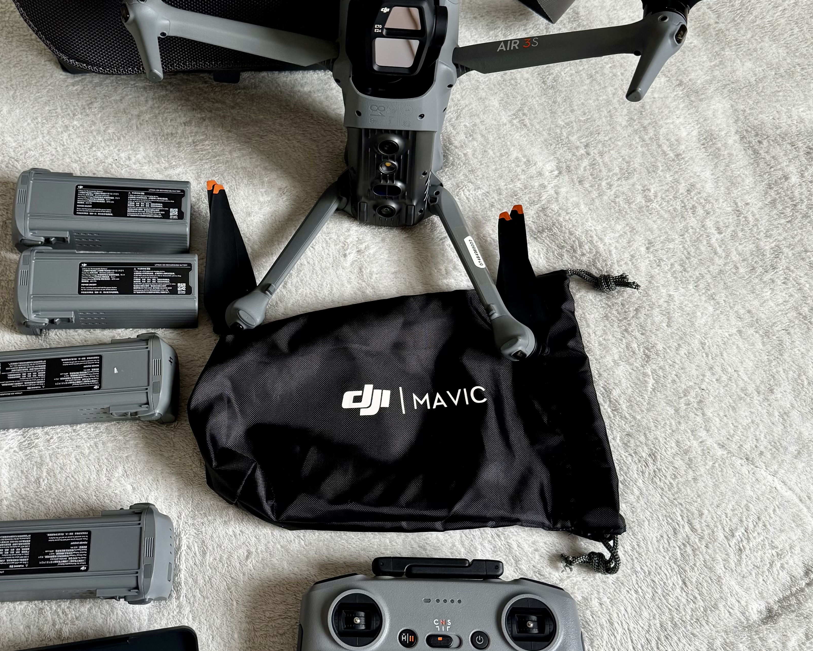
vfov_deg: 35.7
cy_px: 316
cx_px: 300
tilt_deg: -63.2
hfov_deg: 43.4
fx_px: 1011
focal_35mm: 42
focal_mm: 6.76
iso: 200
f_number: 1.78
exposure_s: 1/100
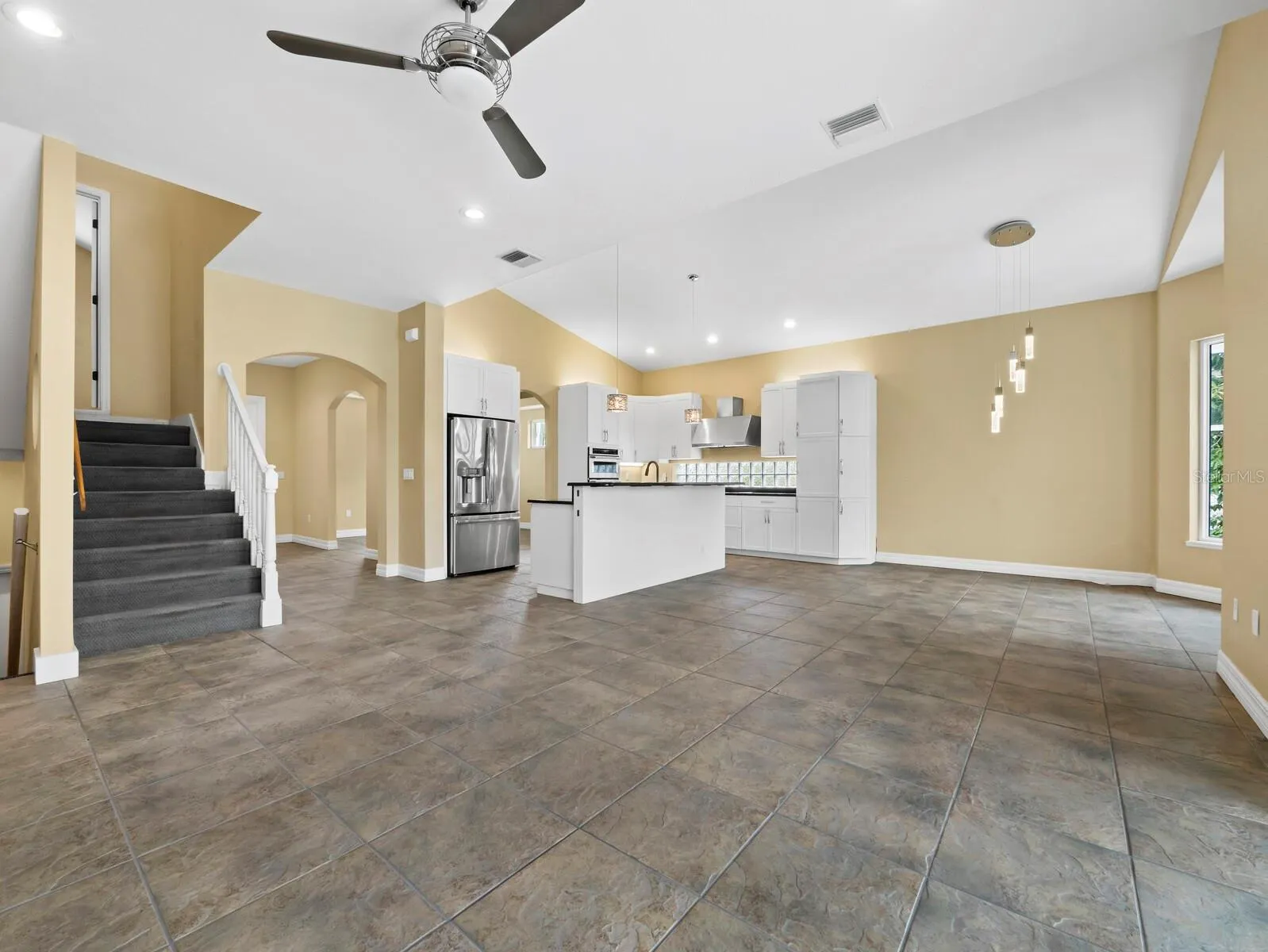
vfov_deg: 85.7
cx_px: 634
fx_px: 513
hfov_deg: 102.0
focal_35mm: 14
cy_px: 476
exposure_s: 1/1.67
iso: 400
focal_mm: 7
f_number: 11
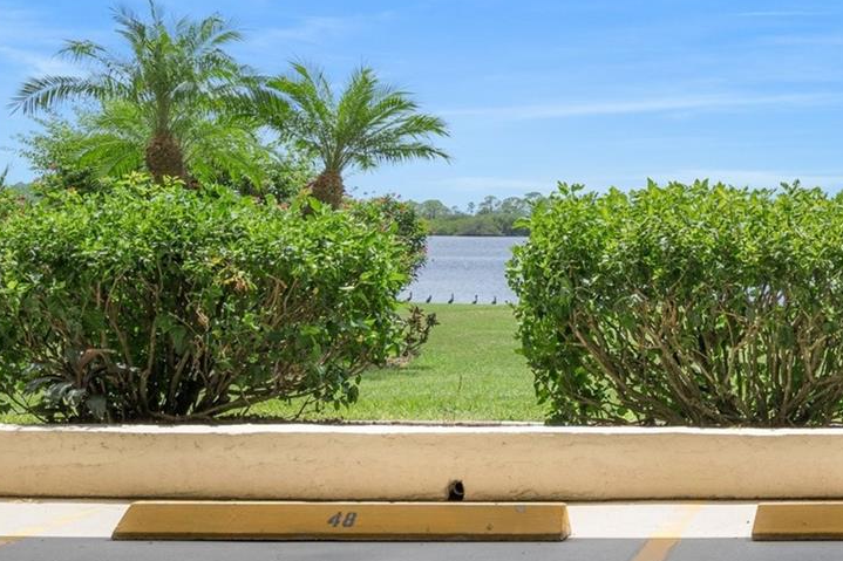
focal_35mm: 69
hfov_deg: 26.9
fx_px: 1615
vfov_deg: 19.7
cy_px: 200
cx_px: 925
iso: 320
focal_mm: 31
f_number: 8
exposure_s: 1/400
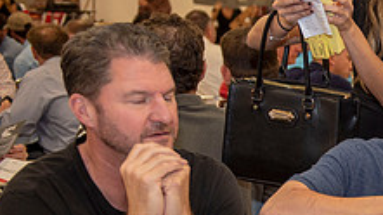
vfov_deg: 12.1
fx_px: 1005
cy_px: 215
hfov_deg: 20.1
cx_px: 477
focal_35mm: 99
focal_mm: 36
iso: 800
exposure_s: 1/100
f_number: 3.2
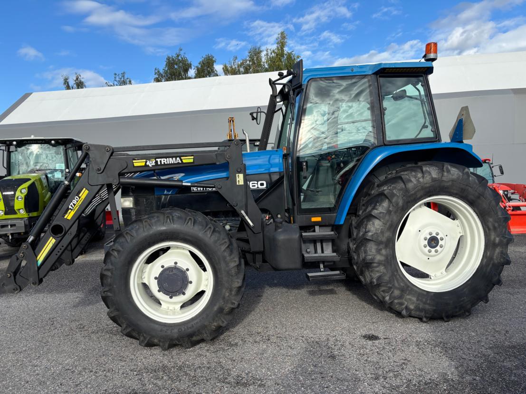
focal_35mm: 26
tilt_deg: -2.7
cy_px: 197
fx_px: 395
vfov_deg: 53.1
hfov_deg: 67.3
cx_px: 263
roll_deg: +2.9
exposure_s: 1/2151
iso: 50
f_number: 1.6
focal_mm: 5.96
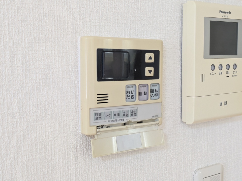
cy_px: 90
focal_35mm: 51
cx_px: 121
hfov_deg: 37.5
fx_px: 357
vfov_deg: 28.6
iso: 136
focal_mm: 5.43
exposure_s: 1/40
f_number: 1.89
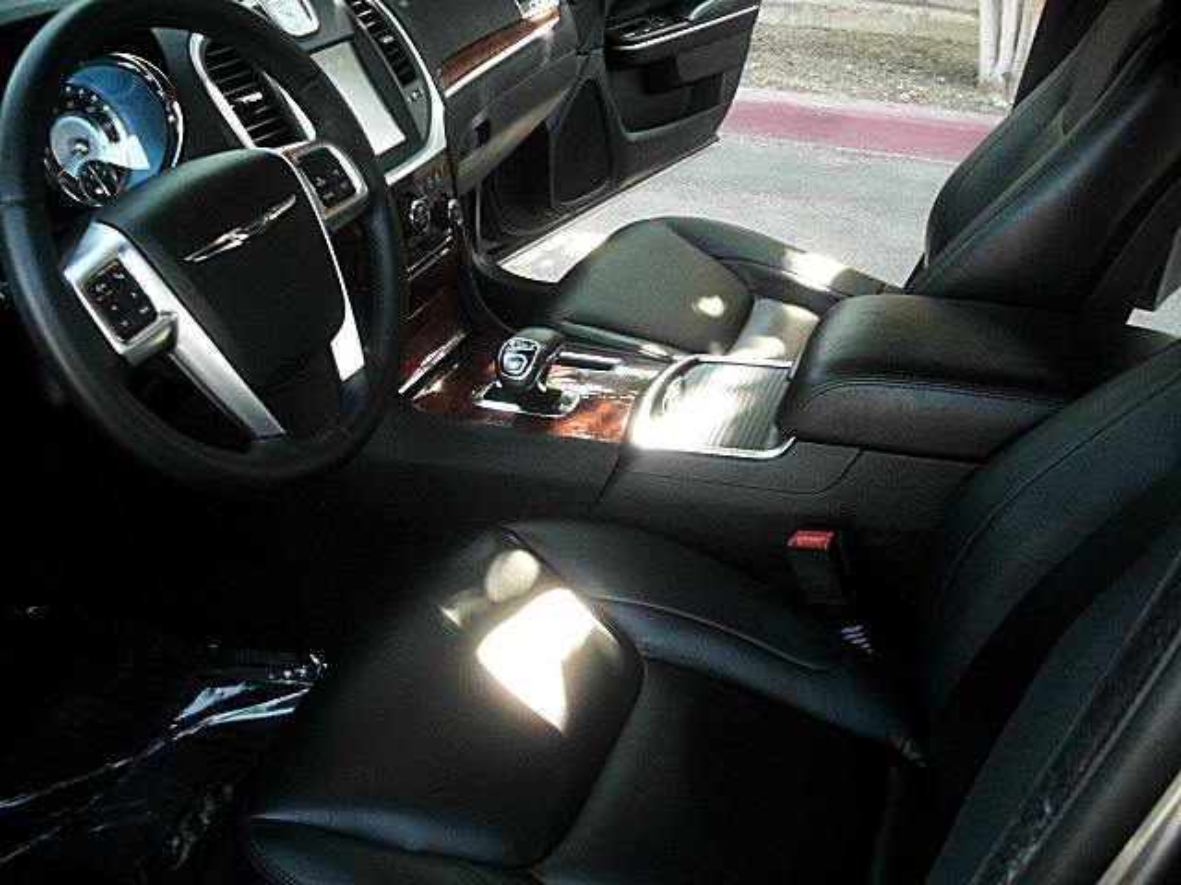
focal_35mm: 36
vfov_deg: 39.7
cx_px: 590
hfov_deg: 51.4
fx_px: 1228
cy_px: 442
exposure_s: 1/80
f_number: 2.8
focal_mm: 6.3
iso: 200
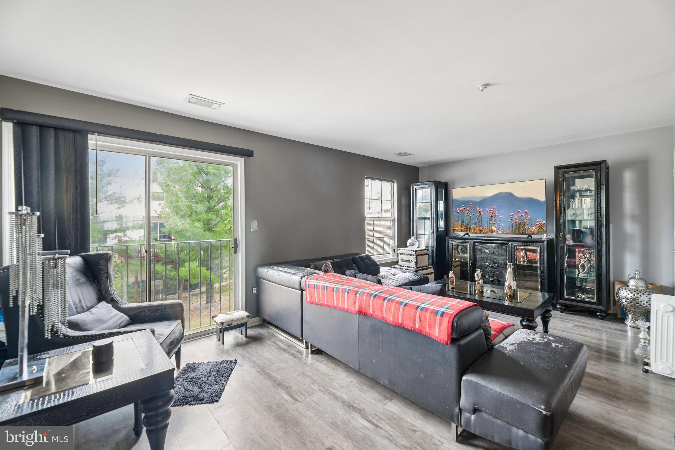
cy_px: 225
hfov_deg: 104.3
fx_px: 262
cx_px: 338
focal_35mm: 14
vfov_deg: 81.2
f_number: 8
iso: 400
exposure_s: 1/6
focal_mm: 14
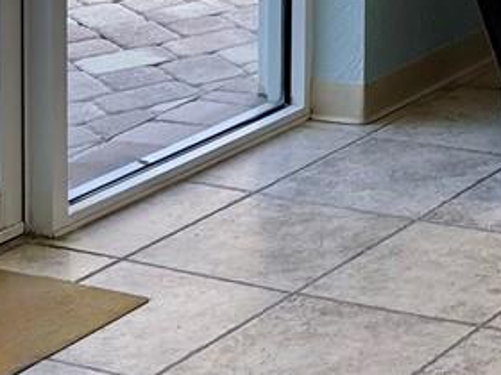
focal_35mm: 137
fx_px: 1983
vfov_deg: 9.9
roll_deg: -0.4
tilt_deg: -4.0
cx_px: 807
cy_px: -423
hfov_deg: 13.4
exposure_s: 1/805
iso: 100
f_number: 1.78
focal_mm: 6.76
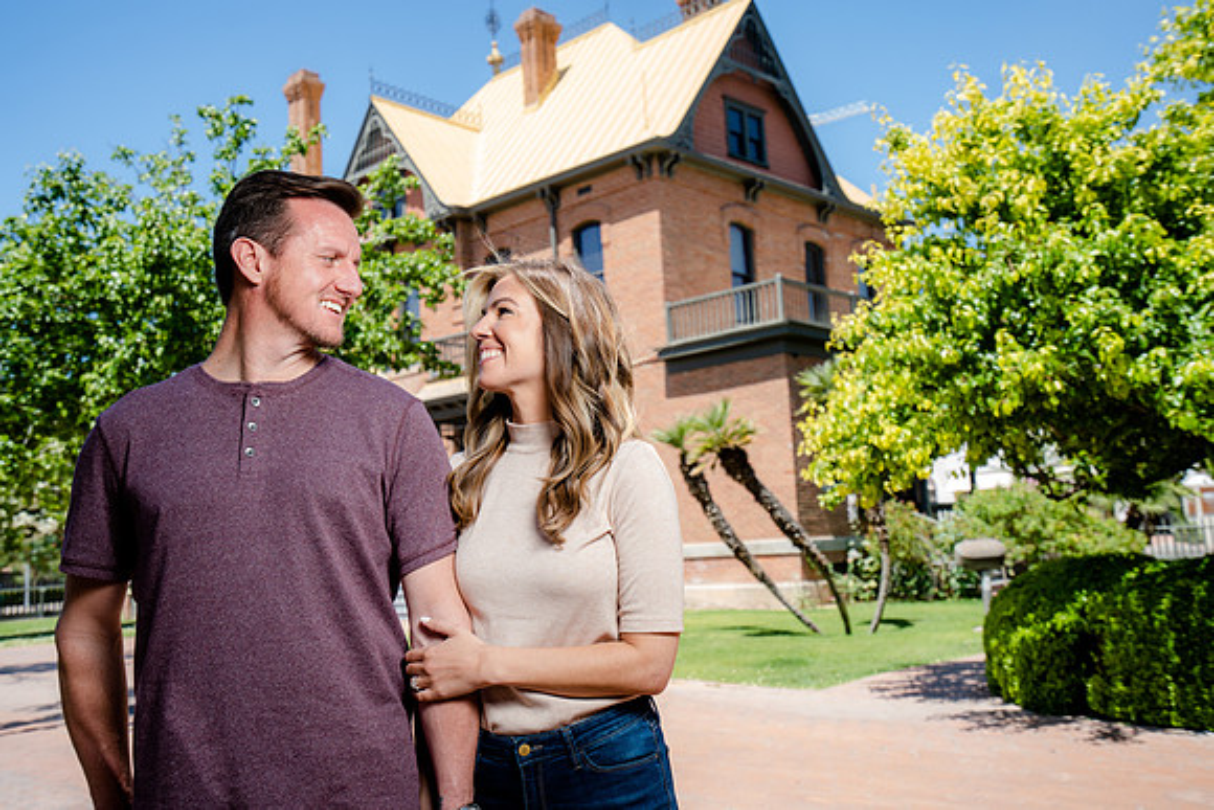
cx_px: 607
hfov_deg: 54.4
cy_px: 405
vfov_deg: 37.9
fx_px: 1180
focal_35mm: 35
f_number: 4
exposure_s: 1/250
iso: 50
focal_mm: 35
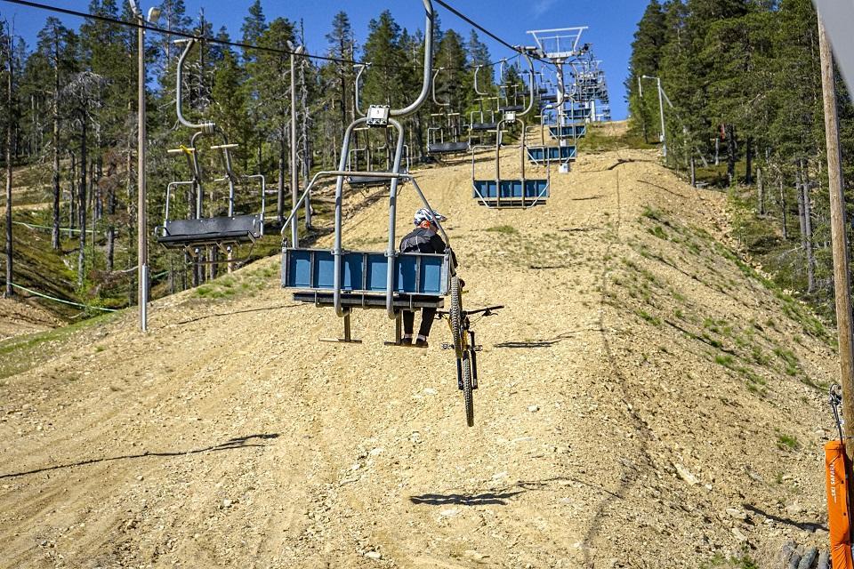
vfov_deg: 22.6
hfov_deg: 33.4
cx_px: 427
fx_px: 1423
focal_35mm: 60
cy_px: 284
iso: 1250
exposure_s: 1/8000
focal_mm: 60
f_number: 5
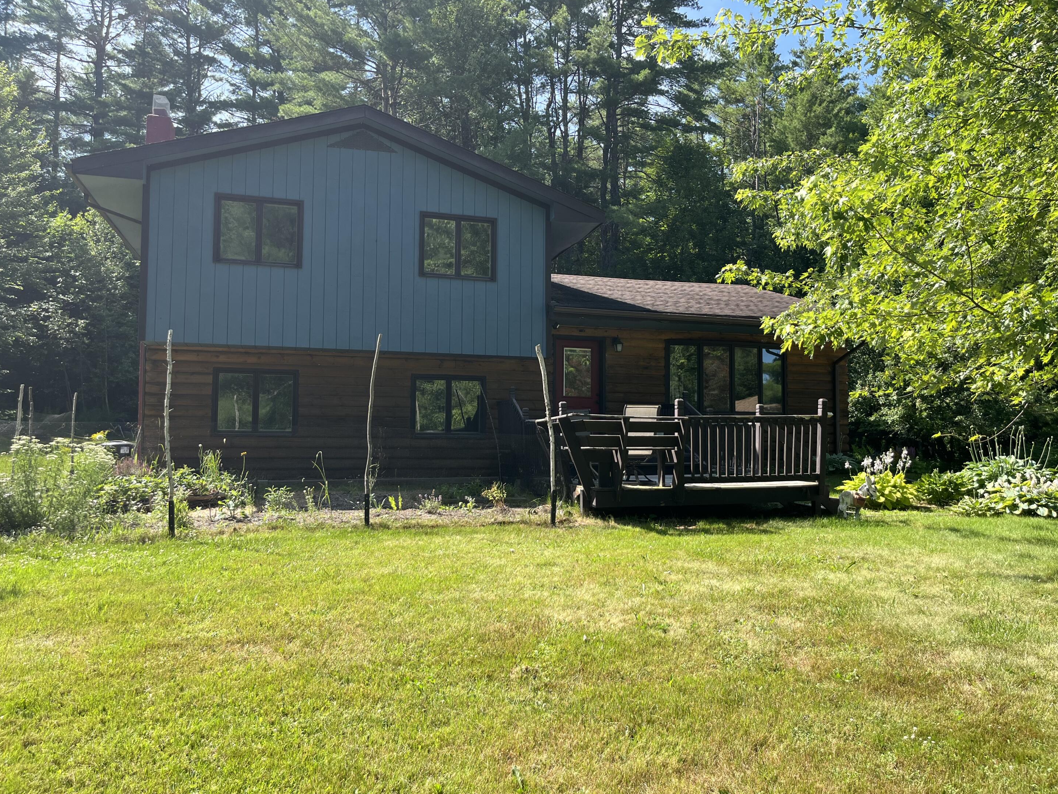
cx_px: 545
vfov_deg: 51.4
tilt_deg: +2.9
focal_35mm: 27
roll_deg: -0.4
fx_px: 825
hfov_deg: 65.3
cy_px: 396
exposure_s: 1/1056
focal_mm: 5.1
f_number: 1.6
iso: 50
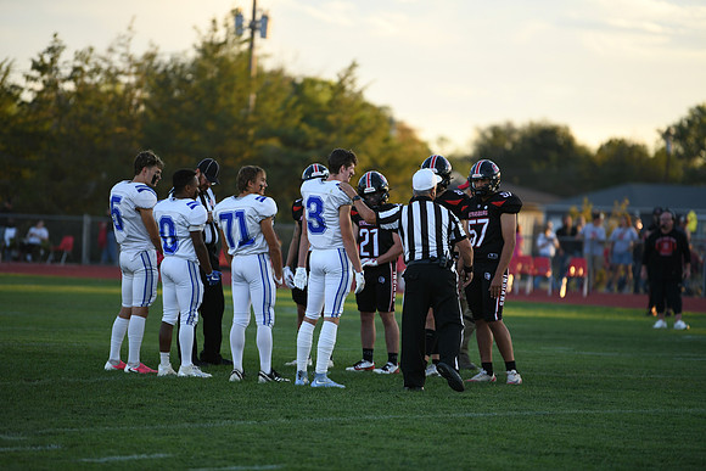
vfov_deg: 6.9
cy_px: 236
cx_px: 353
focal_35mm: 200
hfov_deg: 10.3
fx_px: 3923
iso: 160
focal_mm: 200
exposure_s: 1/160
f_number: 2.8
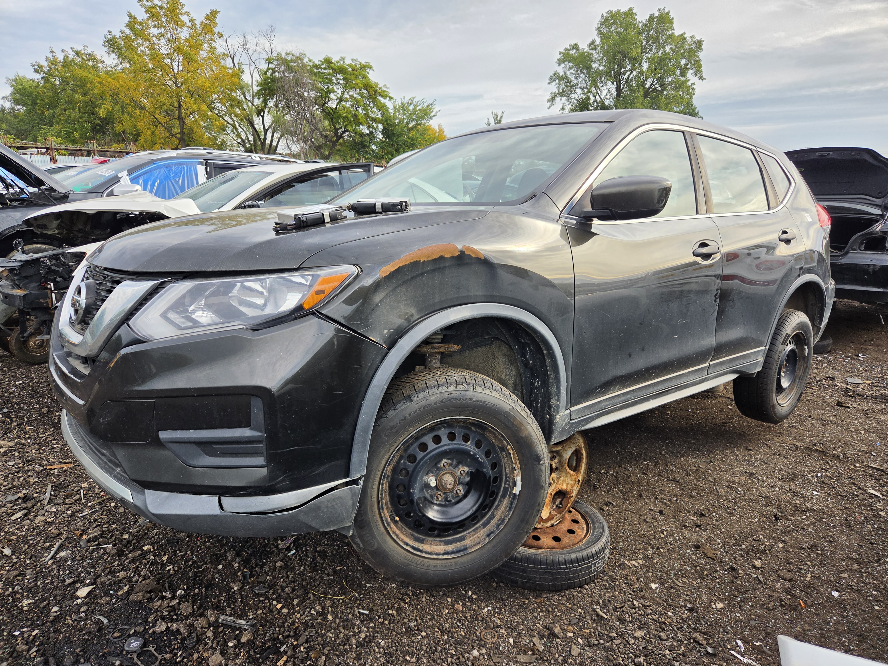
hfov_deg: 73.9
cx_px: 444
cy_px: 333
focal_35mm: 23
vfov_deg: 58.9
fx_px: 590
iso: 80
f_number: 1.8
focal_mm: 5.4
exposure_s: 1/2066
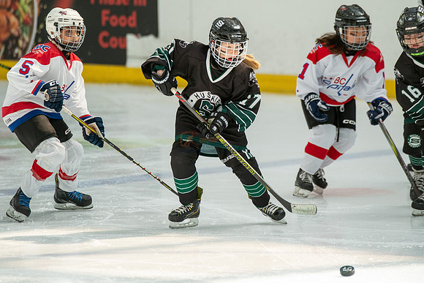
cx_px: 230
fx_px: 4414
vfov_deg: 3.7
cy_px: 106
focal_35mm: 375
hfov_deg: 5.5
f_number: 3.5
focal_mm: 300
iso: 1600
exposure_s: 1/2500
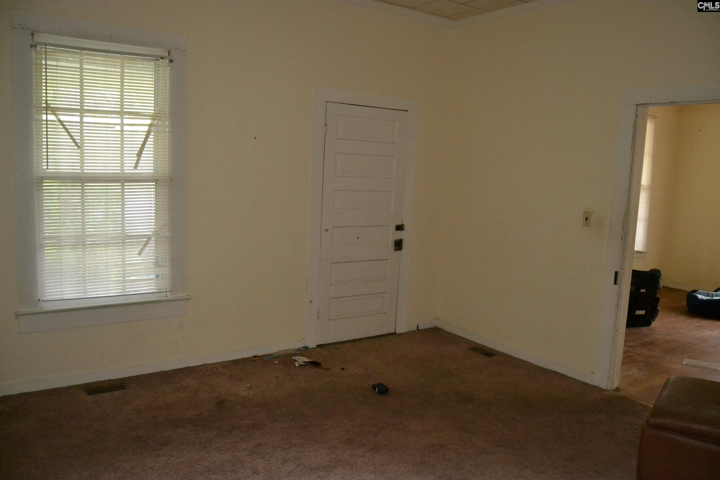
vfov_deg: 47.9
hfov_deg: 67.4
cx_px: 360
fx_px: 540
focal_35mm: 27
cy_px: 240
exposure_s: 1/60
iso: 3200
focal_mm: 18
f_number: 3.5
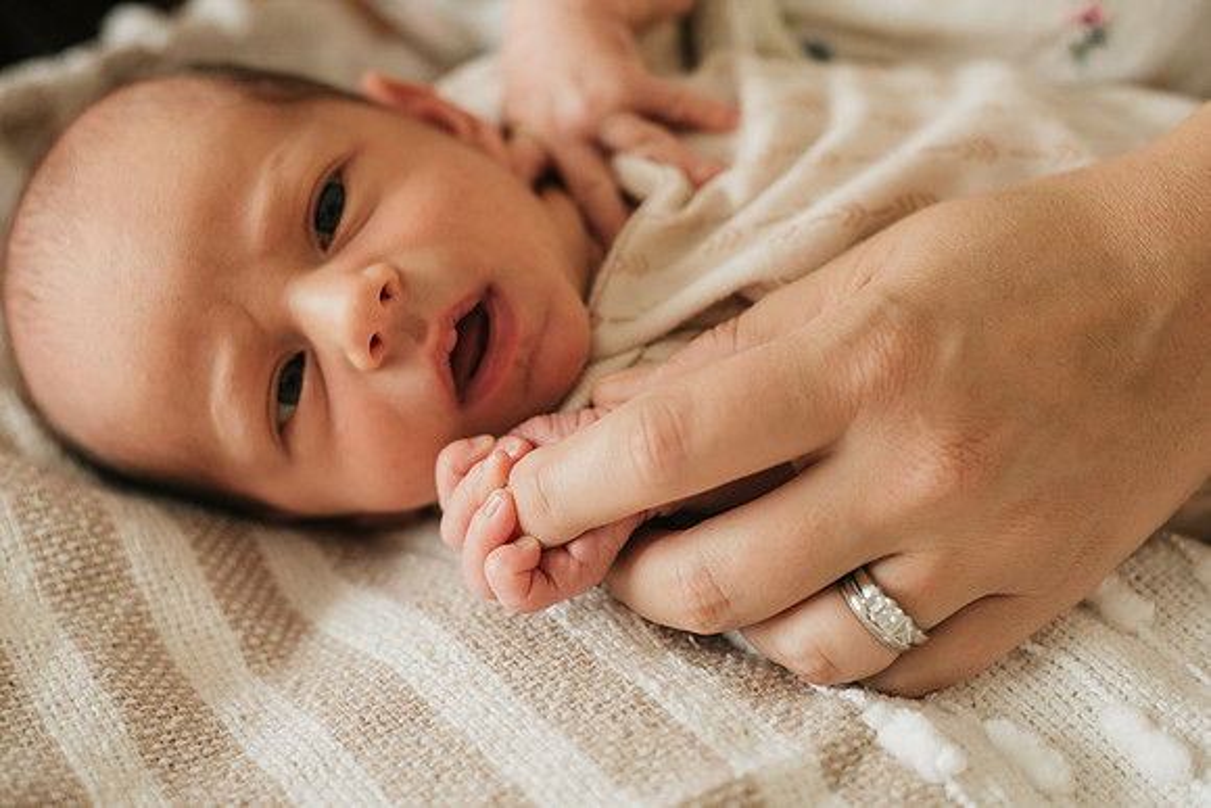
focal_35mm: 50
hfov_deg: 39.6
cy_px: 404
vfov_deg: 27.0
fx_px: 1682
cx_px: 606
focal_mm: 50
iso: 1600
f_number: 2.8
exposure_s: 1/320
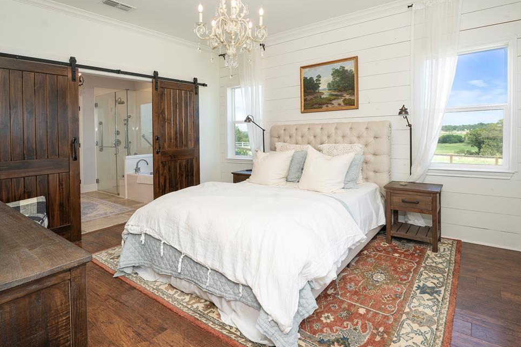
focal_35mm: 17
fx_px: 242
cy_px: 165
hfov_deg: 94.1
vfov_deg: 71.1
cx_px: 268
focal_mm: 15.7
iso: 320
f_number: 9
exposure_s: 1/200
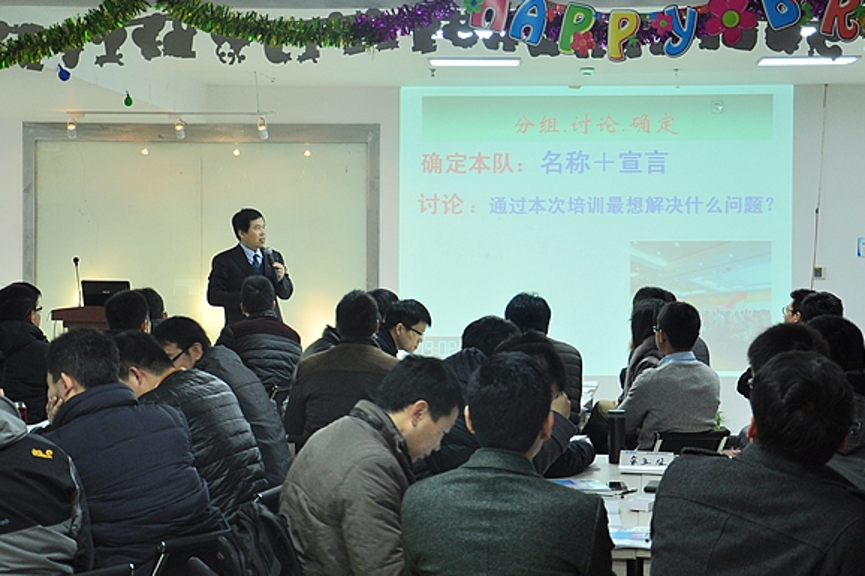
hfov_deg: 36.5
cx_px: 418
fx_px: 1310
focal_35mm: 55
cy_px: 289
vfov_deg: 24.8
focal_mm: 35
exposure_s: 1/20
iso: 400
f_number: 5
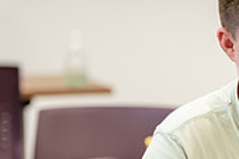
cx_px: 316
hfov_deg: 5.5
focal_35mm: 375
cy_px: 168
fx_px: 2487
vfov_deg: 3.7
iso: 800
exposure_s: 1/200
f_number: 2.8
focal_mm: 110
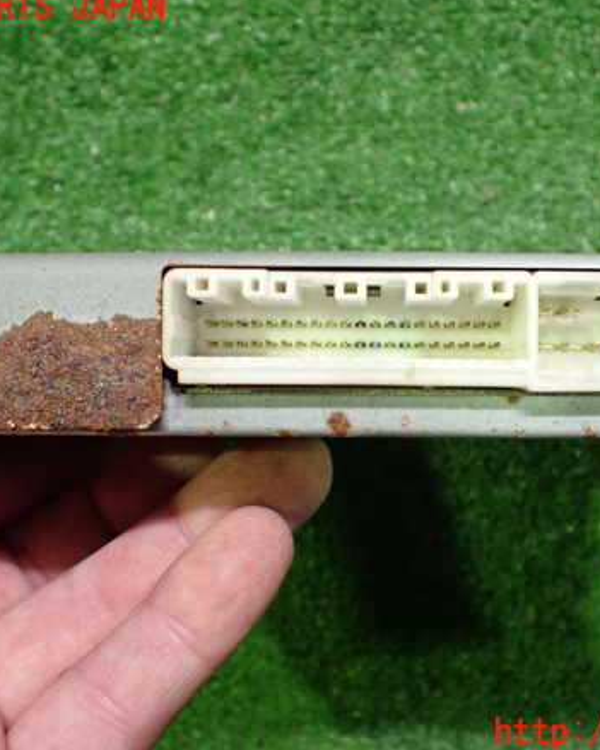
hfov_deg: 37.1
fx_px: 888
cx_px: 368
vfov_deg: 45.8
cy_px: 371
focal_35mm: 40
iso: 800
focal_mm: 5.4
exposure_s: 1/60
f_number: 2.3
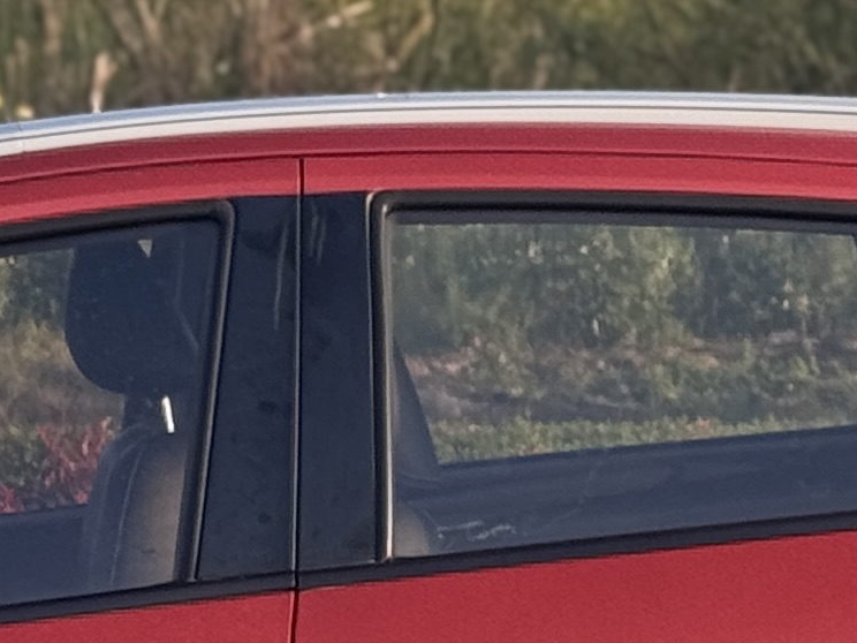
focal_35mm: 260
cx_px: -1
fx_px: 6437
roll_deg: -0.2
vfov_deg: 5.7
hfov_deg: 7.6
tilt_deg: -6.8
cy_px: 830
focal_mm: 6.76
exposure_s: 1/939
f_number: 1.78
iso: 64
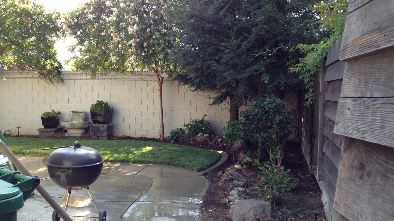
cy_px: 119
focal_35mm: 36
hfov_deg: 55.3
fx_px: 376
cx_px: 197
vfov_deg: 32.8
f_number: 2.4
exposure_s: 1/156
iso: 50
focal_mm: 4.13
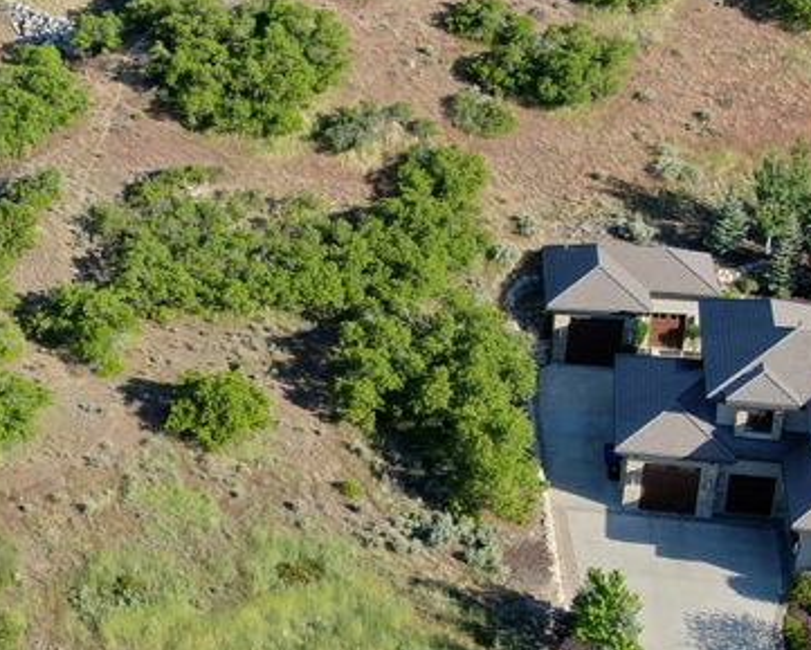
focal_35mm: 83
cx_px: 160
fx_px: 1993
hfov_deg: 22.7
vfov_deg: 18.5
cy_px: 407
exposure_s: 1/320
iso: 100
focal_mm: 8.6
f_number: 3.8
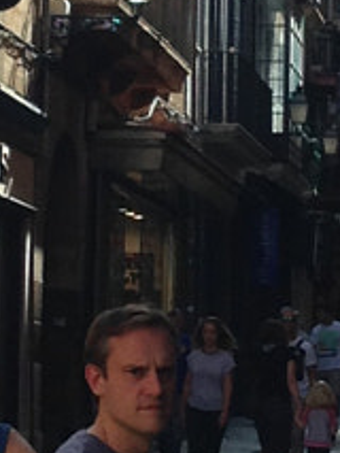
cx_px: 170
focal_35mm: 248
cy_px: 72
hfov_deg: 6.0
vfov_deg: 8.0
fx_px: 3245
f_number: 2.4
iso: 50
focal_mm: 4.12
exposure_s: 1/463
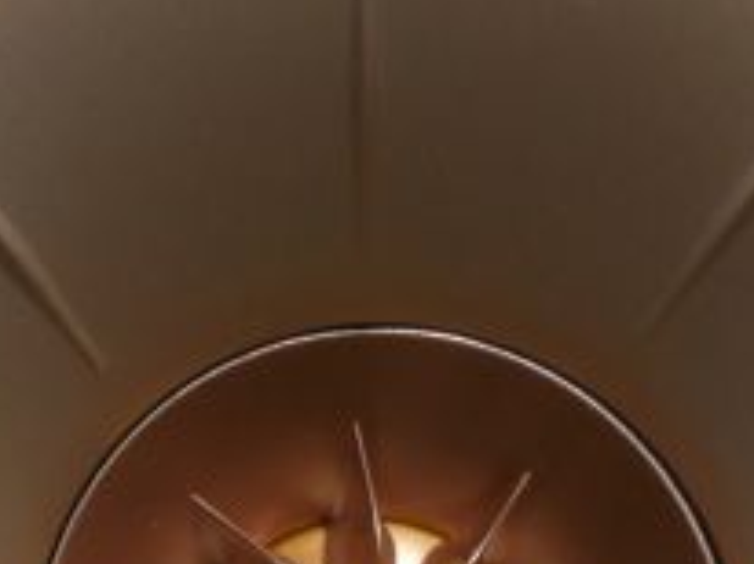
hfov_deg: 3.7
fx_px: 11683
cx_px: 362
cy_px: 661
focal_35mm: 537
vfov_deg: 2.8
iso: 200
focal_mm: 69
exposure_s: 1/640
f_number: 8
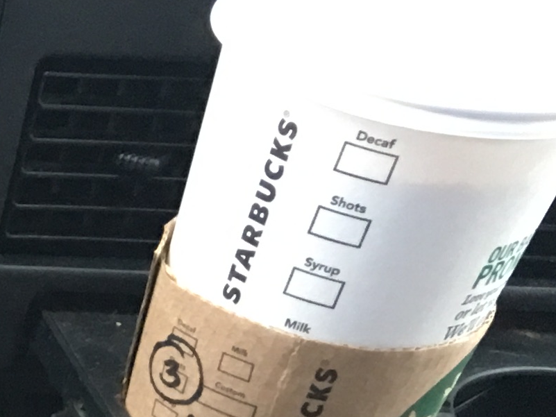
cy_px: 758
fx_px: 2345
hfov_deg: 11.1
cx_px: -829
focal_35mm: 146
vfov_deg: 9.6
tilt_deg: -35.3
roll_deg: -0.1
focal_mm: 4.15
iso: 80
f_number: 2.2
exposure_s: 1/10
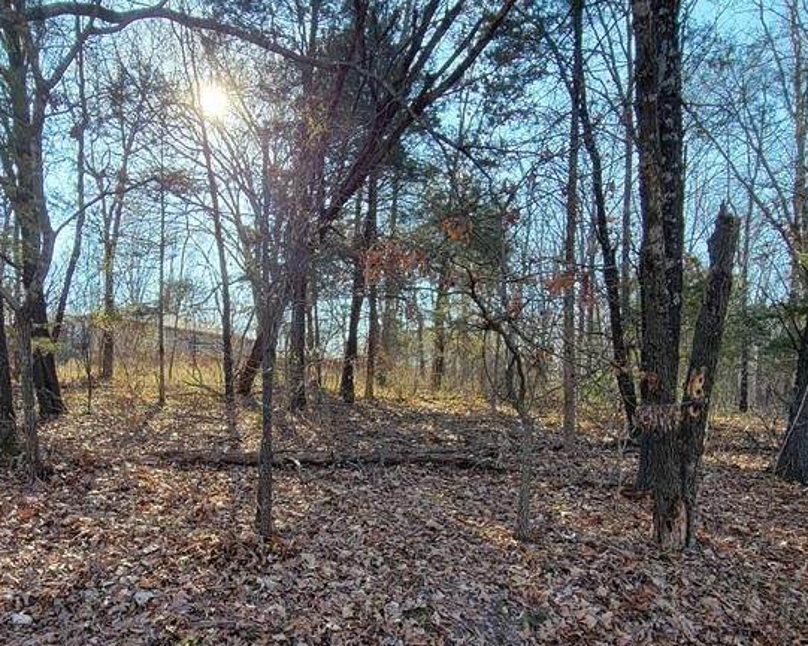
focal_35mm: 24
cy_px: 439
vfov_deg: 57.3
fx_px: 574
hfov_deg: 69.9
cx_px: 346
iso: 50
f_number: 2.2
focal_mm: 2.2
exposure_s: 1/283
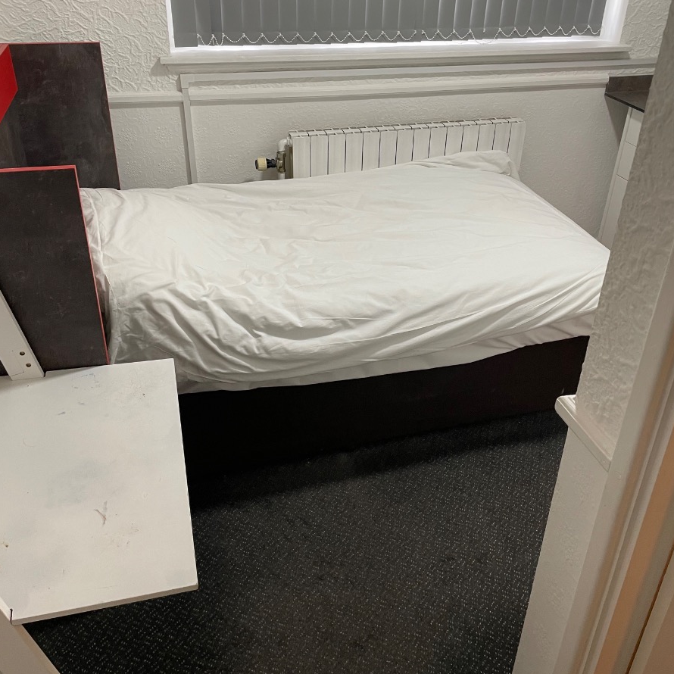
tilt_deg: -28.3
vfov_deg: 52.3
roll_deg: -2.0
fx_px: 683
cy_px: 283
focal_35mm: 31
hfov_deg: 52.5
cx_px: 338
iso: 80
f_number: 1.6
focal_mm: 4.2
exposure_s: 1/50
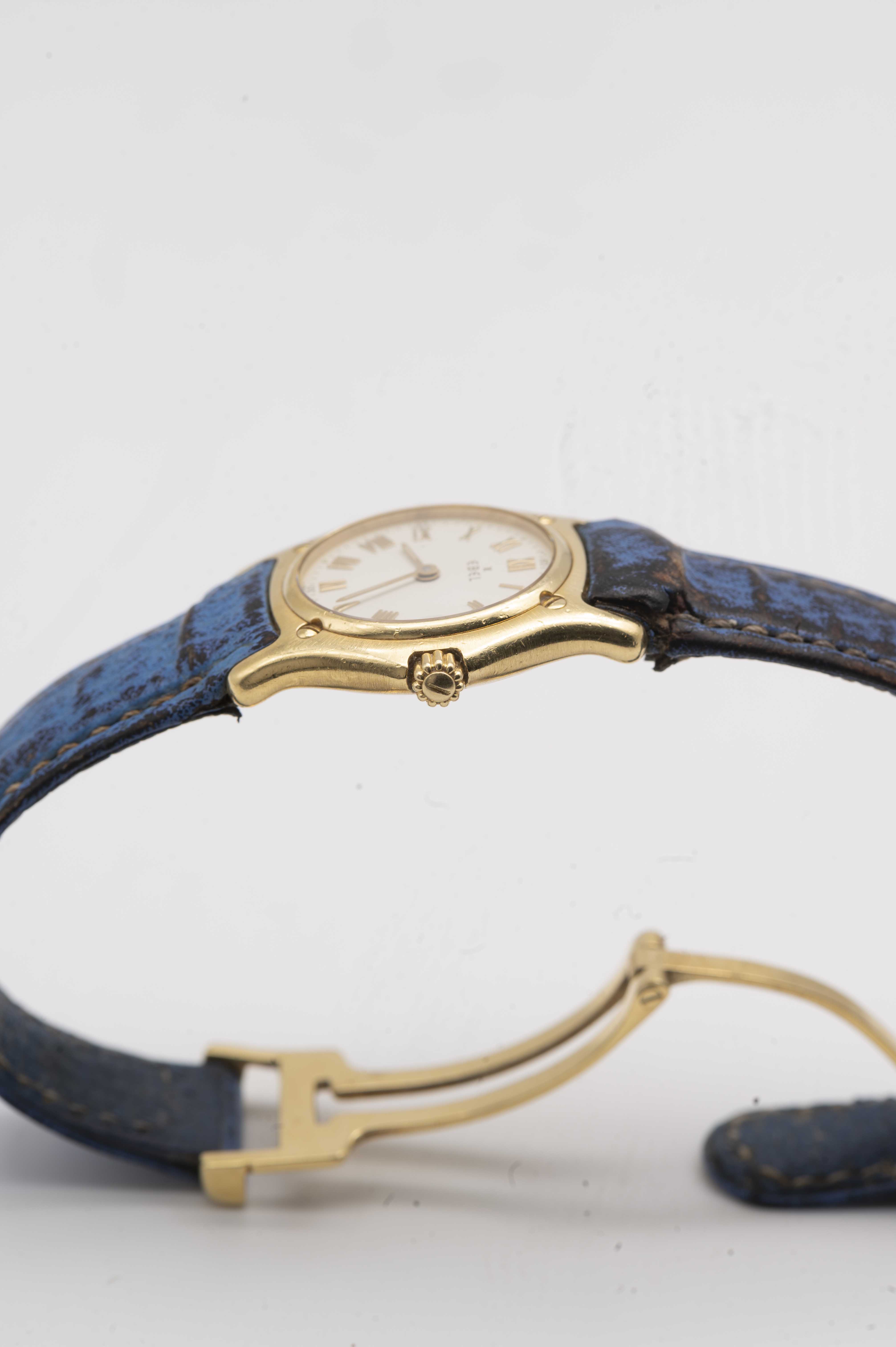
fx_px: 3925
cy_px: 674
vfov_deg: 19.5
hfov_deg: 13.0
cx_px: 448
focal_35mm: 105
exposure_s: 1/8
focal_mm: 105
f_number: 16
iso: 100
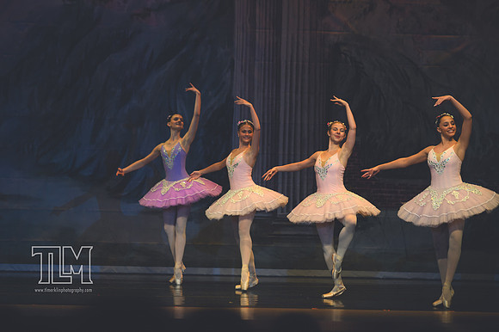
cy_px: 166
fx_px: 2798
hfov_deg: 10.2
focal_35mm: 202
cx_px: 250
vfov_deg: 6.8
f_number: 2.8
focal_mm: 135
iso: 500
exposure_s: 1/500
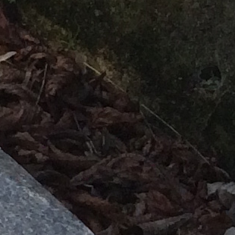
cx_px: -985
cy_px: 99
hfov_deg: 5.0
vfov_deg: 6.3
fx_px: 2143
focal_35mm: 279
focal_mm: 4.12
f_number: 2.2
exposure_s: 1/287
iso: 32
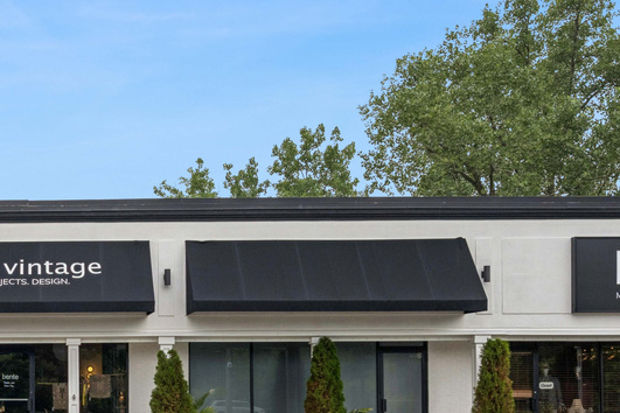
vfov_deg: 22.1
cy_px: 287
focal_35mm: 61
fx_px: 1050
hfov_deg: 30.3
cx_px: -16
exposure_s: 1/100
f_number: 8
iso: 200
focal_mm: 20
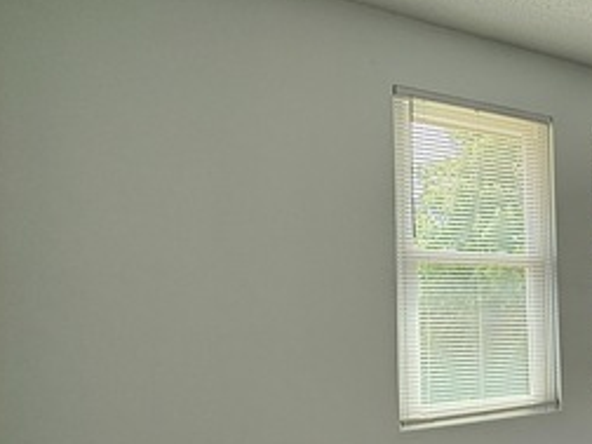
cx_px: 657
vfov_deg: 38.1
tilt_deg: +1.5
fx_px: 633
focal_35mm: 37
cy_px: 308
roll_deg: +1.4
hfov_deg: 40.2
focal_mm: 2.22
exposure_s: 1/99
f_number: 2.2
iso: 80
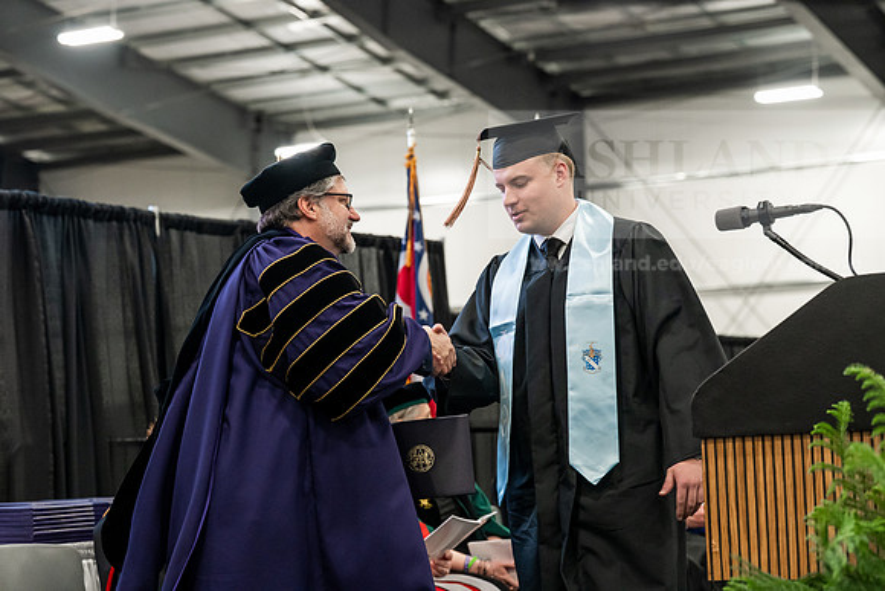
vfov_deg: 16.1
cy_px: 296
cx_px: 442
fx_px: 2090
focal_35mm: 85
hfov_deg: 23.9
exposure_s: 1/200
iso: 4000
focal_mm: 85
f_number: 4.5
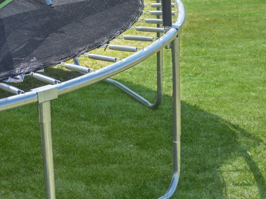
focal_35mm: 105
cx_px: 151
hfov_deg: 18.7
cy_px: 141
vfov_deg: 14.1
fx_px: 807
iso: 800
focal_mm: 35
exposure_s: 1/8000
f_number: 3.2
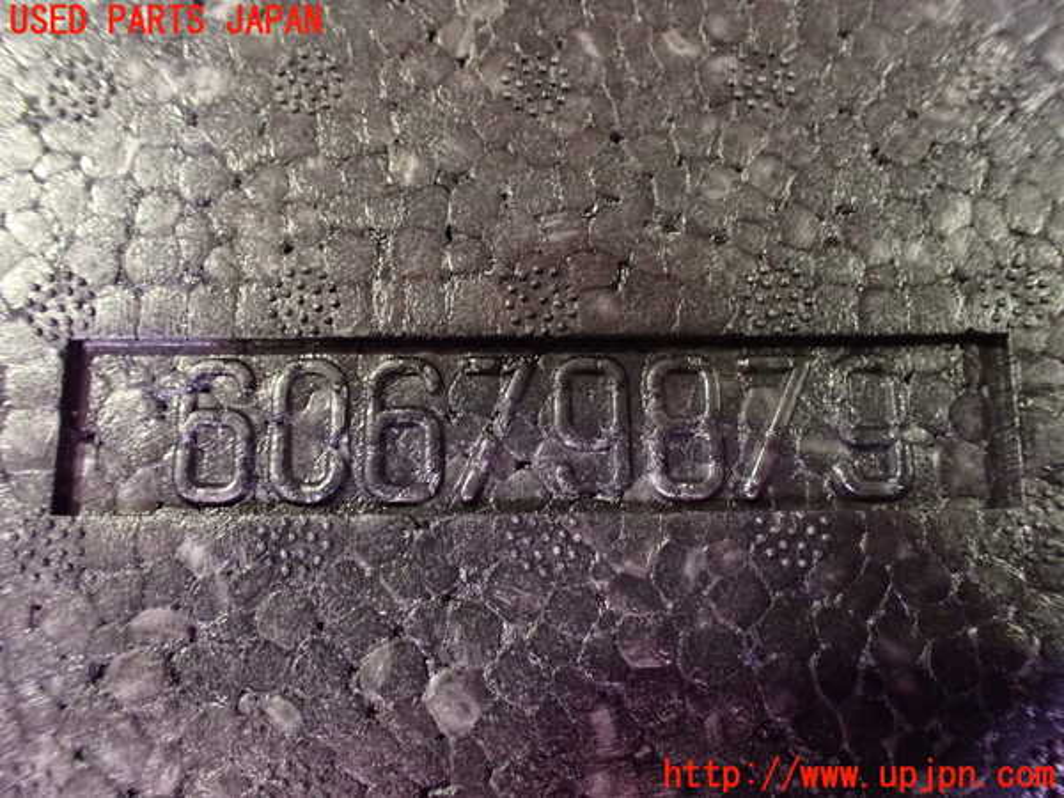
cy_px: 399
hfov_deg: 60.0
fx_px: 922
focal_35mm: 30
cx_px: 532
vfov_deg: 46.8
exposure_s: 1/30
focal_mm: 5.4
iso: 1250
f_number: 2.3
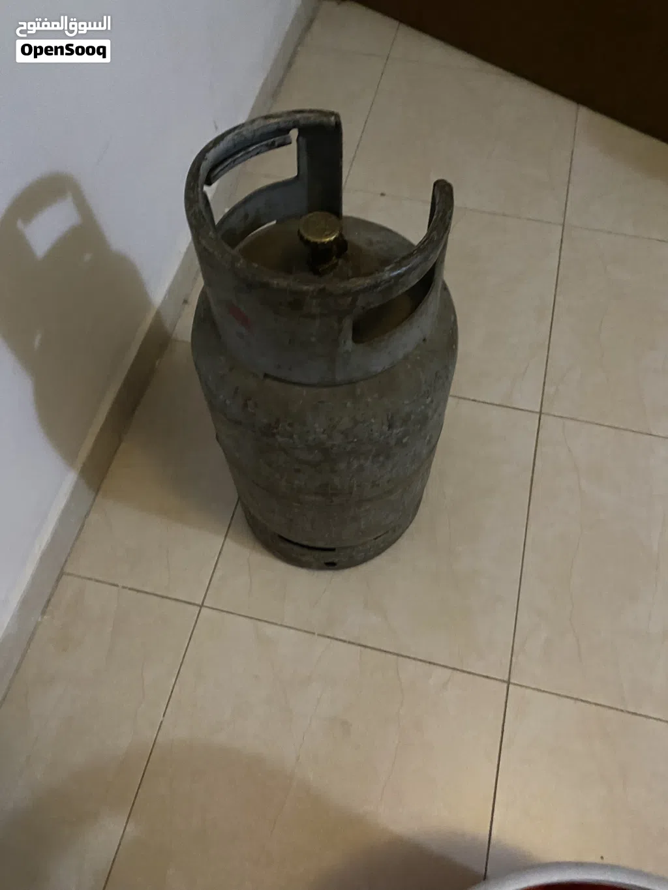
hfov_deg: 53.1
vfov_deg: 67.3
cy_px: 445
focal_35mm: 26
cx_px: 334
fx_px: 669
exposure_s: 1/25
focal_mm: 4.25
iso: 800
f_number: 1.8
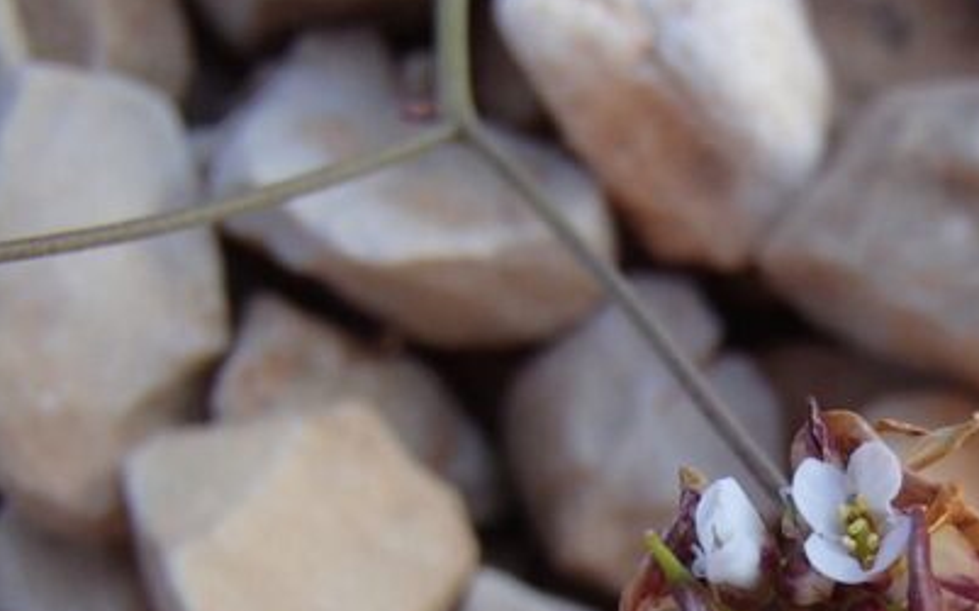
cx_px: 847
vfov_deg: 17.0
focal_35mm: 75
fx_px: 2001
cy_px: 611
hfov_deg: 26.7
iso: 200
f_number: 4.7
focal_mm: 6.64
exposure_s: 1/160
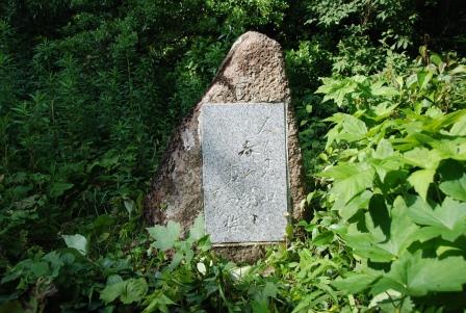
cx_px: 233
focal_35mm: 33
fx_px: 428
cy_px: 156
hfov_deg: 57.1
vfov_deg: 40.2
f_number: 5.6
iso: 110
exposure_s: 1/125
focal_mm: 22
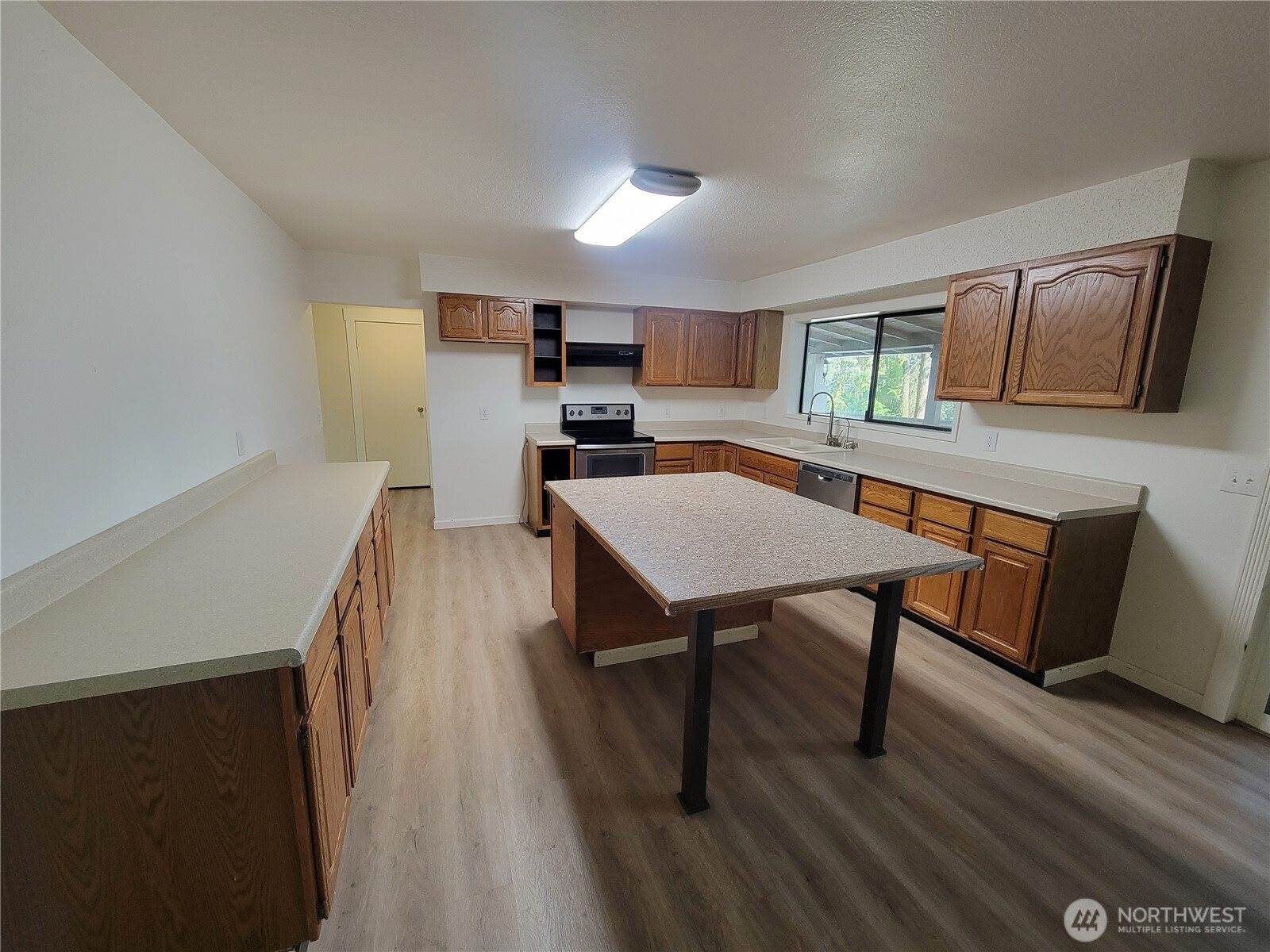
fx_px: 477
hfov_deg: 106.2
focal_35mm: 13
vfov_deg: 89.9
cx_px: 635
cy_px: 476
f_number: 2.2
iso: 320
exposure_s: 1/60
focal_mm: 2.2
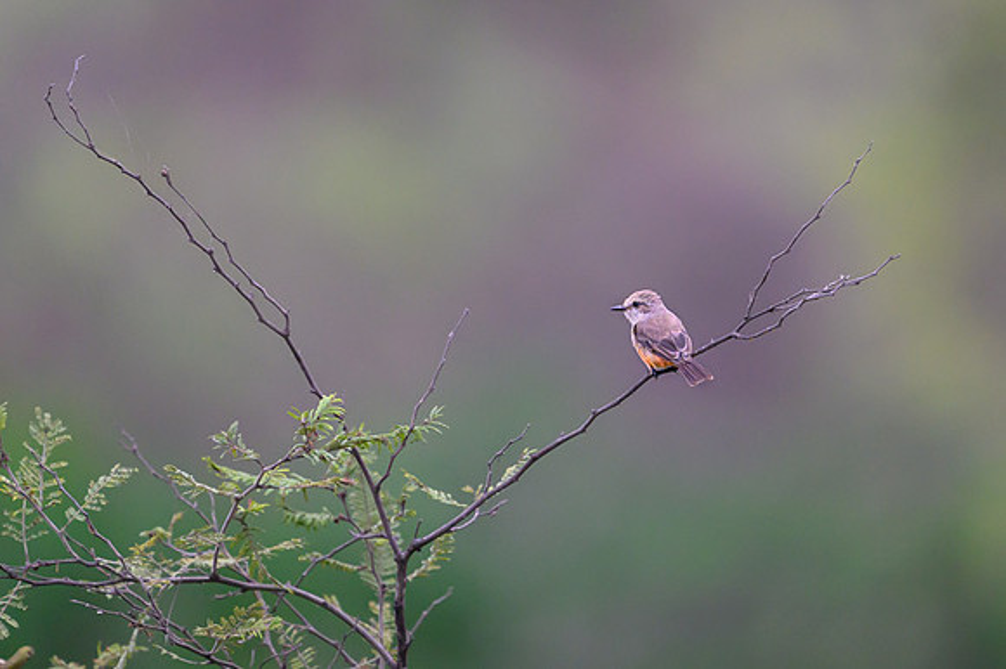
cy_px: 280
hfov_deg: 2.6
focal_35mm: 805
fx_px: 22484
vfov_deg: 1.7
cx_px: 583
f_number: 4
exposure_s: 1/3200
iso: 2000
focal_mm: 560
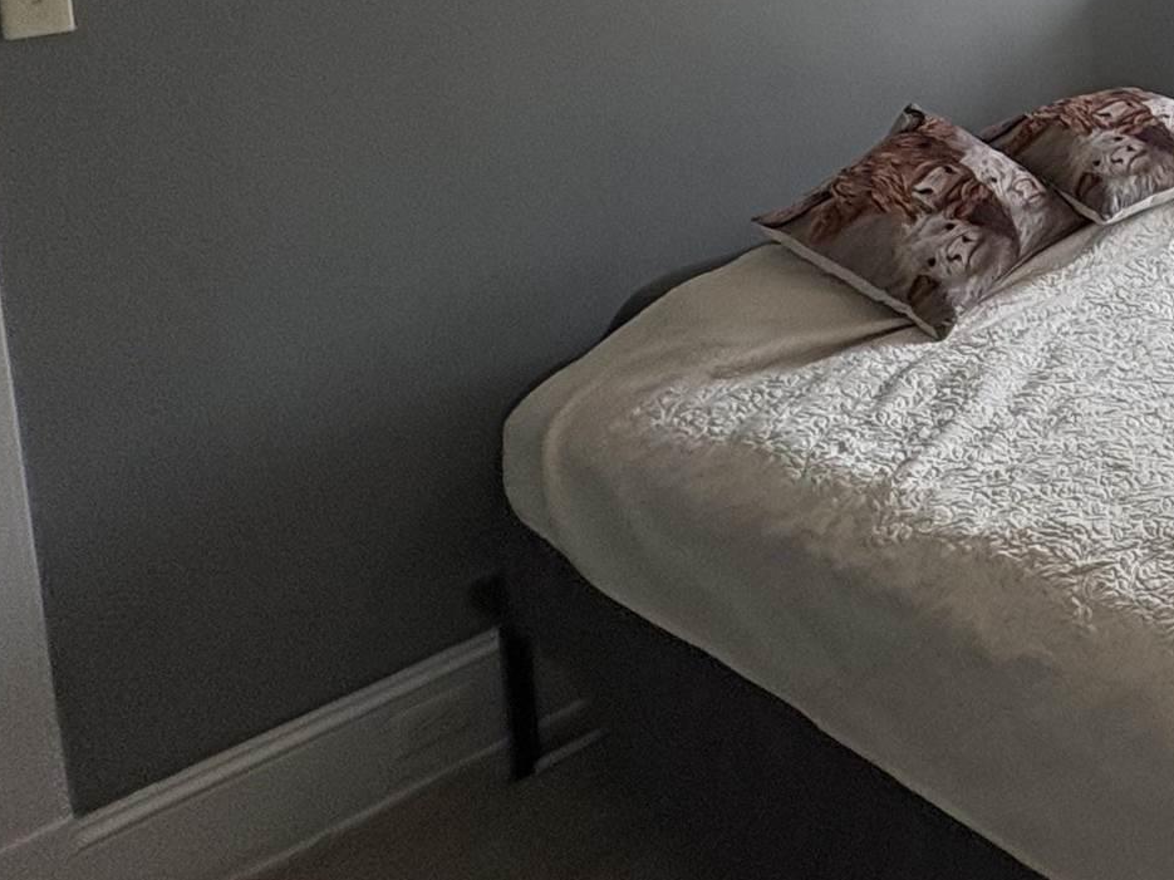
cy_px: -136
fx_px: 1560
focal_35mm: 46
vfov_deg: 28.1
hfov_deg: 30.5
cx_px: 1595
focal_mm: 2.22
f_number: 2.2
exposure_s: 1/137
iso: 64
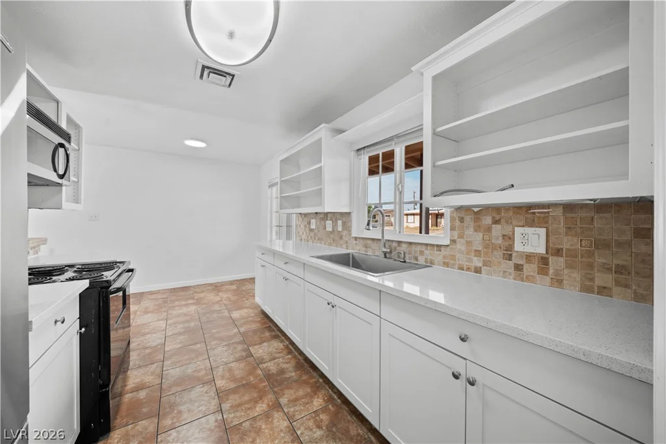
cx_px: 333
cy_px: 222
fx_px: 222
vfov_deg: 90.0
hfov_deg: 112.6
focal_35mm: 12
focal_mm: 12
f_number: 7.1
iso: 400
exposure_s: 1/6
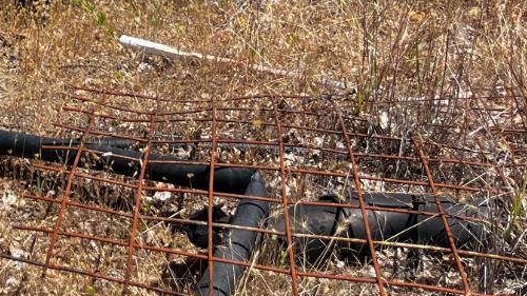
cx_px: -192
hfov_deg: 22.0
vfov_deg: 13.3
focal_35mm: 85
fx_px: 1188
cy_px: -171
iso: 50
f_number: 1.6
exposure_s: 1/2410
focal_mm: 5.1
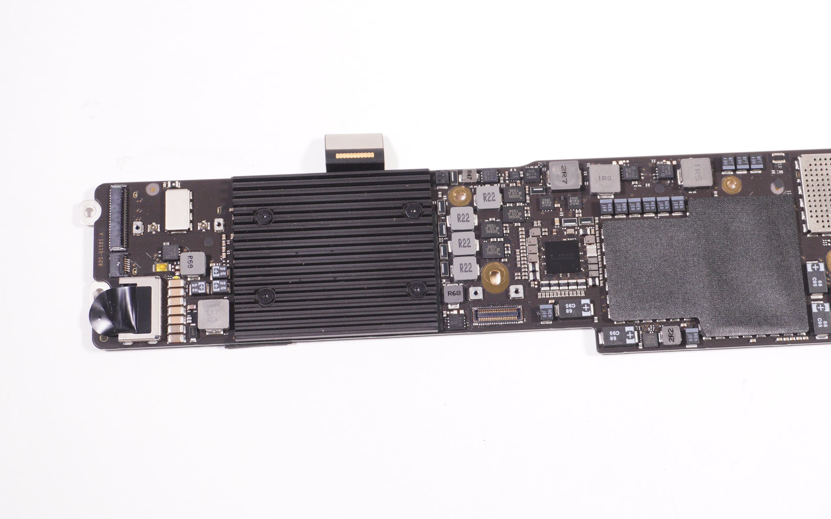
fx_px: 1336
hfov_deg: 34.5
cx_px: 487
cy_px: 272
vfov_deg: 22.0
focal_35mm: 59
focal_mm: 32
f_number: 5.6
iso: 640
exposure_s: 1/125
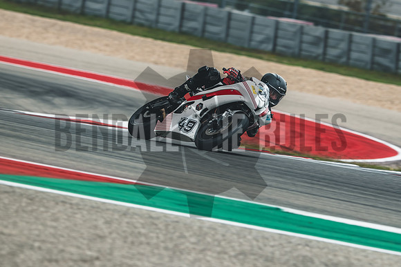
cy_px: 134
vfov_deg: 3.5
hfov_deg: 5.2
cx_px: 202
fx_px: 4384
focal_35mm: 394
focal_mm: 200
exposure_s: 1/320
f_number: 4
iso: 160
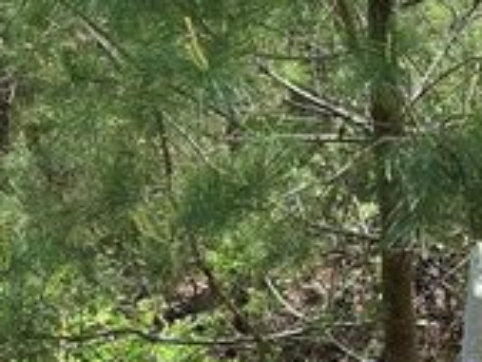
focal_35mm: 77
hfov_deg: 23.1
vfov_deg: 19.2
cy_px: 164
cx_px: 588
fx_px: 1073
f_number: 1.5
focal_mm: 5.7
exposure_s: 1/924
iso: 50
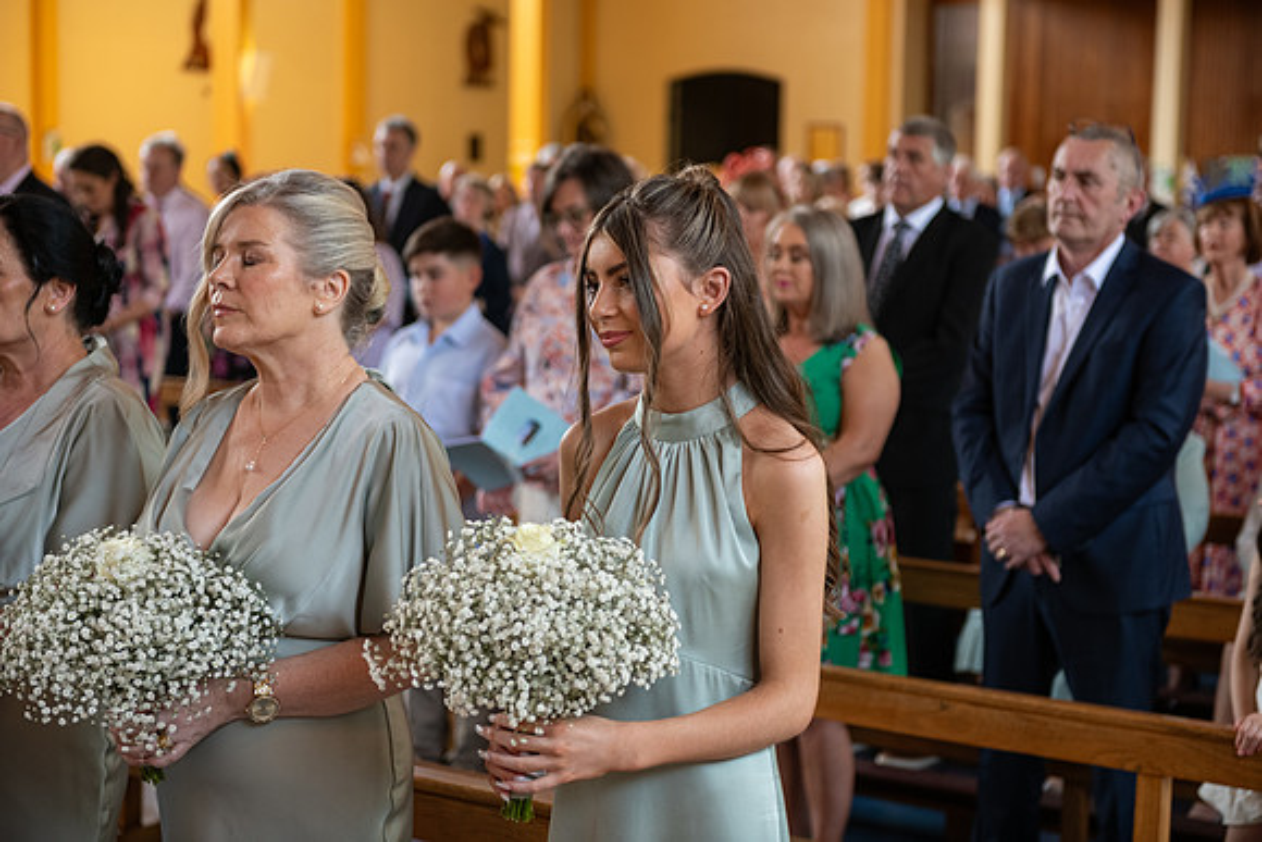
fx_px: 2454
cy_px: 421
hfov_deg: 28.8
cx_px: 631
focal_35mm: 70
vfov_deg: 19.5
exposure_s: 1/160
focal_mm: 70
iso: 640
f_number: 3.5
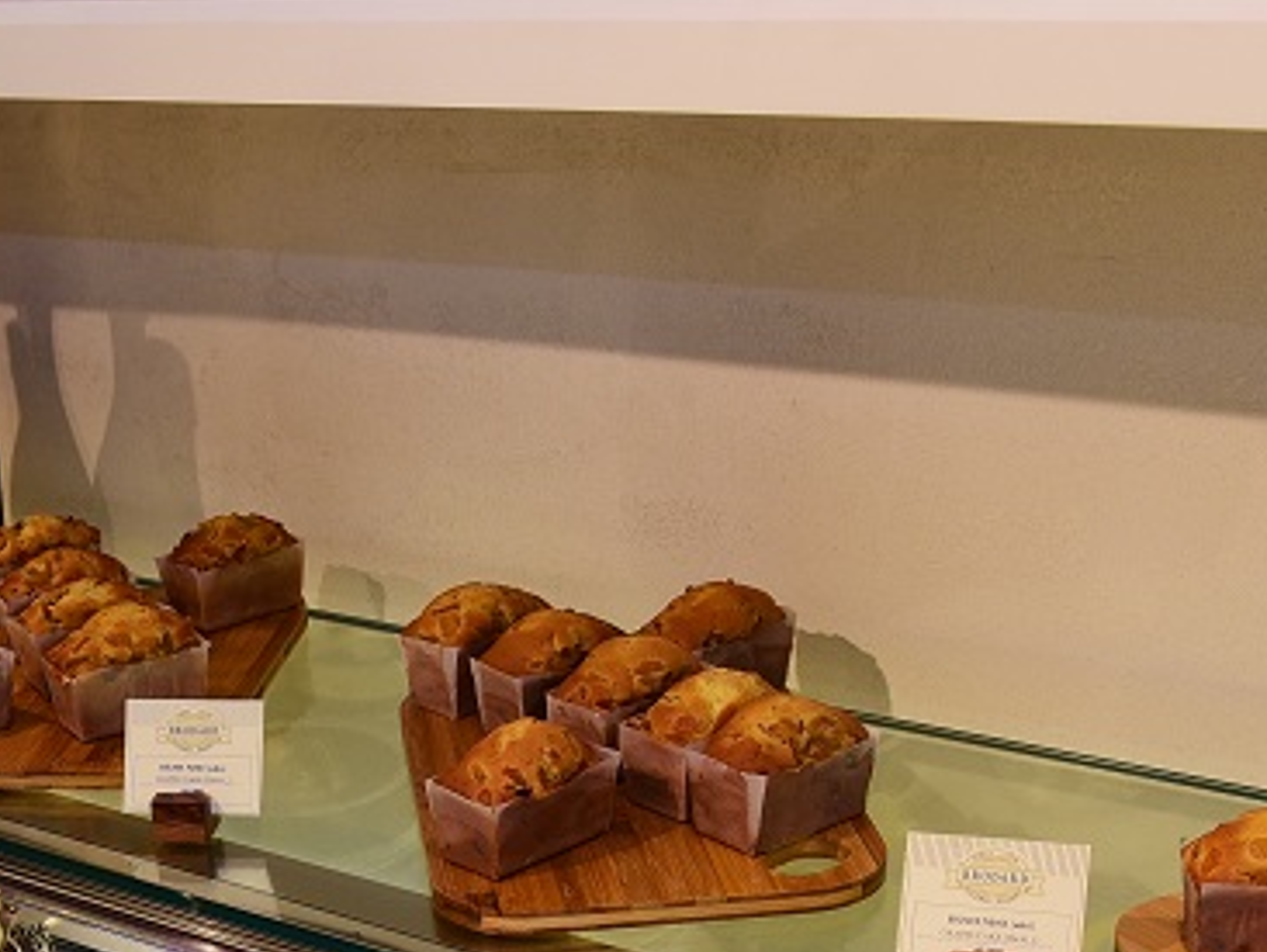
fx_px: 2307
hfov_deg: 29.9
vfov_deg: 22.5
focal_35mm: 63
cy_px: 929
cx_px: 242
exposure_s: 1/200
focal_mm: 24
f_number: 4.5
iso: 320
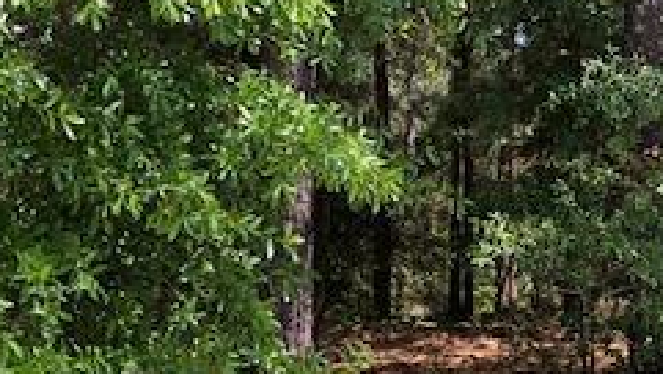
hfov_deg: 25.8
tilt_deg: -3.0
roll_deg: -1.5
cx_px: 517
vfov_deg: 14.9
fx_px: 1425
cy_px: 226
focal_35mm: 81
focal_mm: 4
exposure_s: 1/169
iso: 20
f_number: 1.8
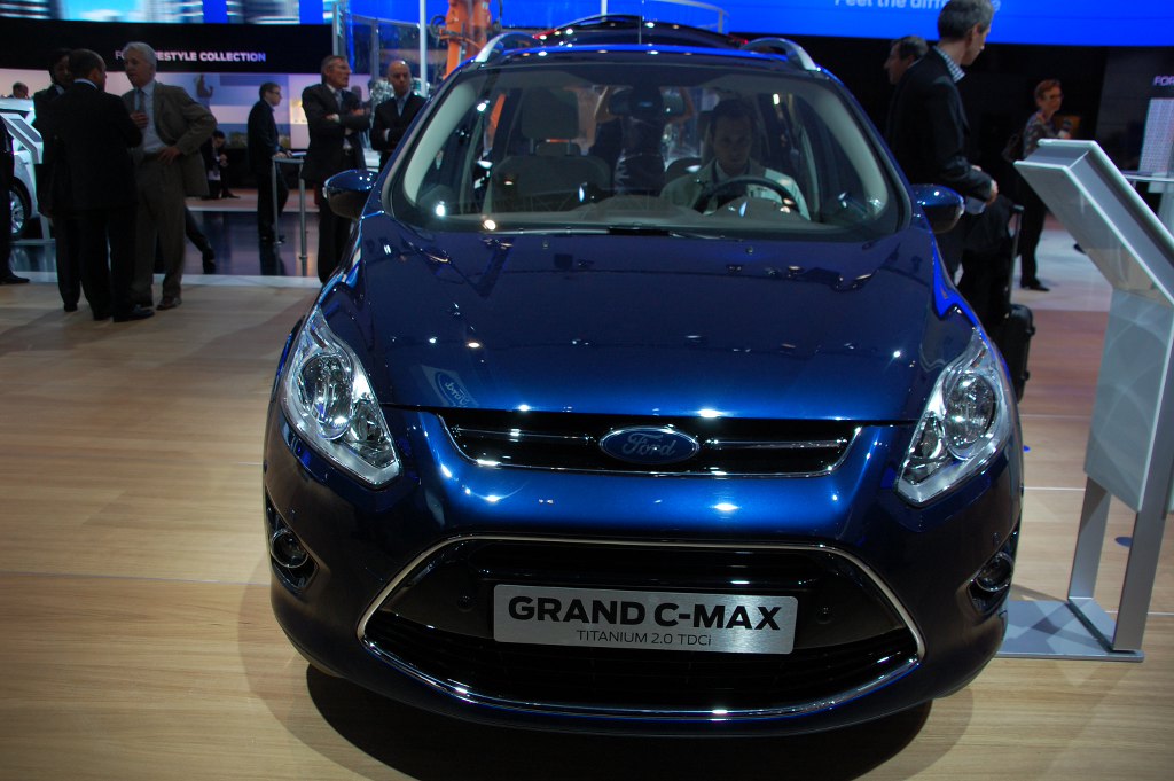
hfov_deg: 67.4
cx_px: 587
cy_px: 390
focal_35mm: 27
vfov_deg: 47.9
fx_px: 880
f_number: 5
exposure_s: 1/100
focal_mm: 18
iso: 400
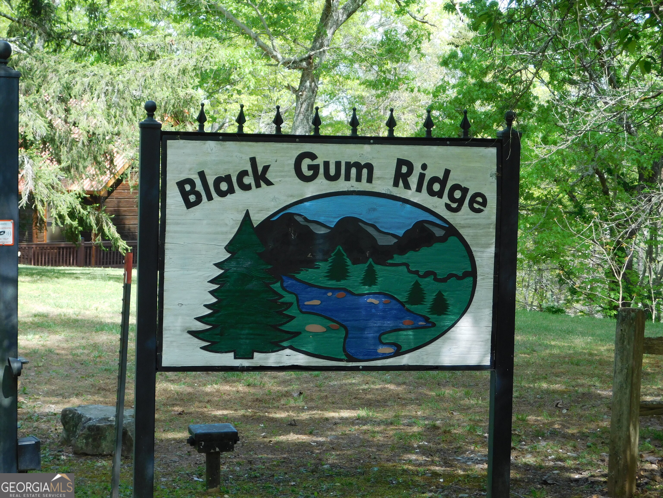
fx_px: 1743
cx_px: 332
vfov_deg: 16.2
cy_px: 249
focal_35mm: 91
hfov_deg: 21.5
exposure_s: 1/160
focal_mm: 16.1
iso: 125
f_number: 4.5
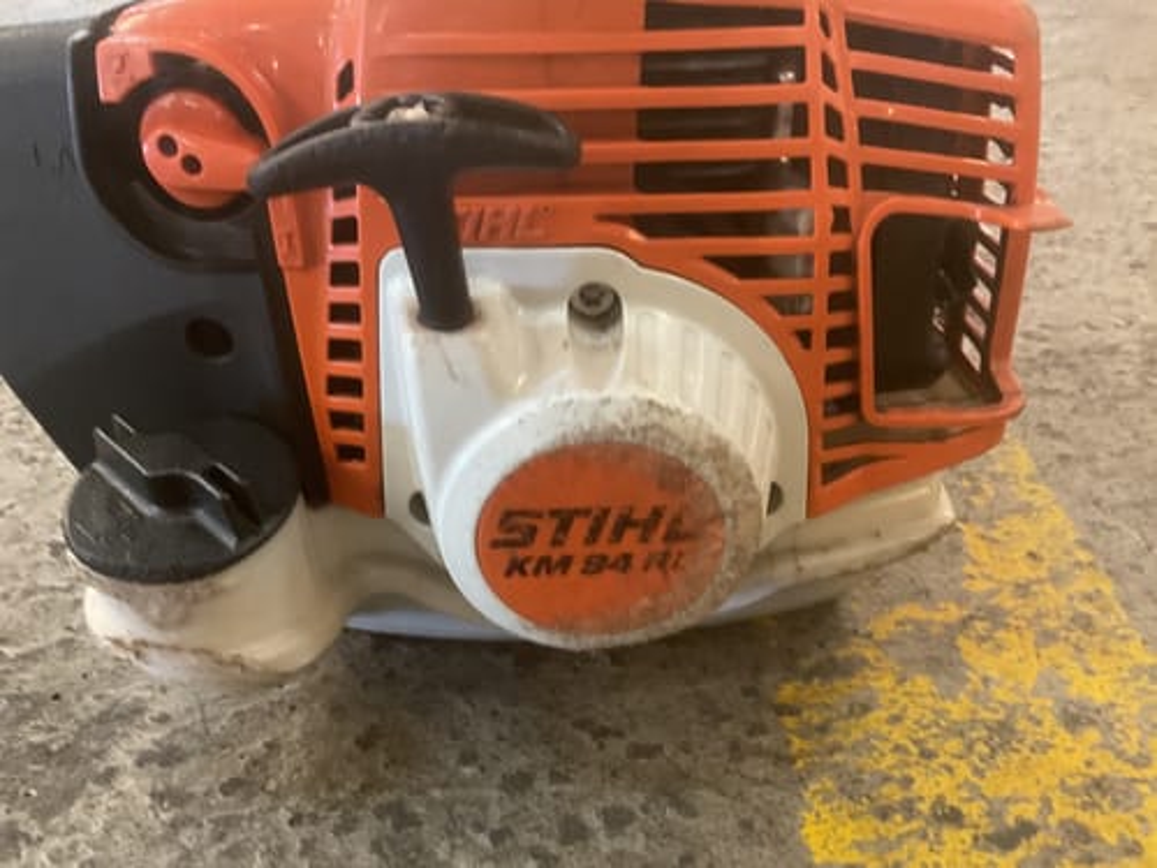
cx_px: 578
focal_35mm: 29
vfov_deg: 48.2
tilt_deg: -34.7
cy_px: 434
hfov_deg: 61.7
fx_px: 969
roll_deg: +1.0
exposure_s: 1/25
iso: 320
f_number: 1.8
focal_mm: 3
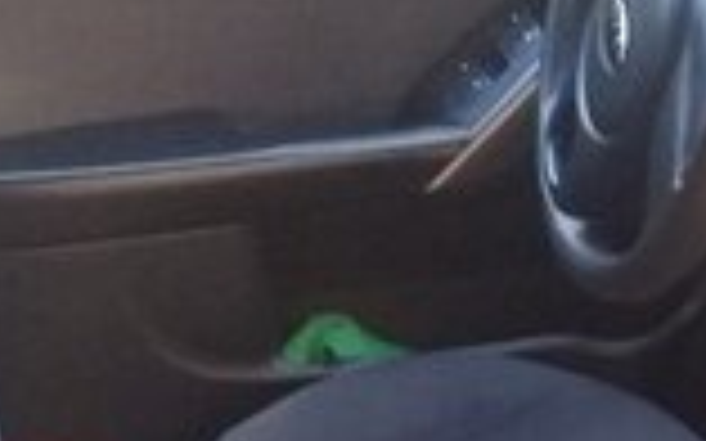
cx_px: 764
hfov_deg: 14.8
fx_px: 2654
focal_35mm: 138
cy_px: 664
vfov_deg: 9.2
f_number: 2.2
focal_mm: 3.3
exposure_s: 1/33
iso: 160
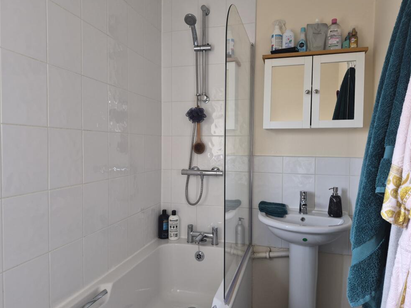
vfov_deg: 56.8
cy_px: 157
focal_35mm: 24
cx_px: 214
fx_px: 285
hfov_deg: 71.6
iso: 200
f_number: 1.8
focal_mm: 5.4
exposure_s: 1/100
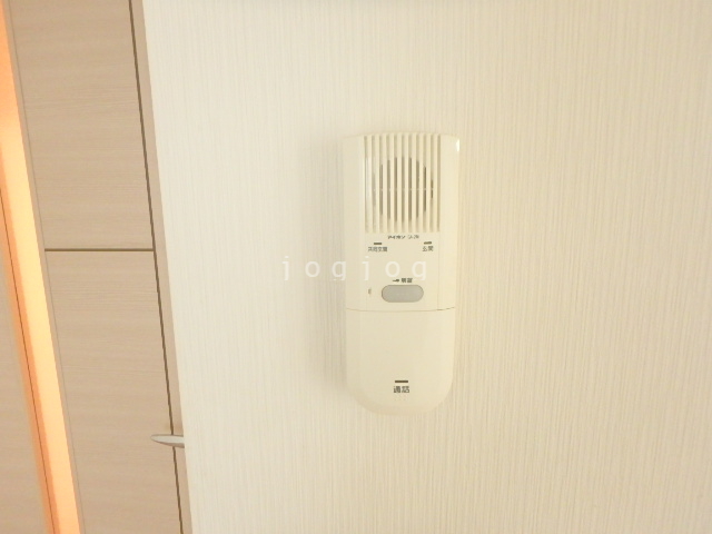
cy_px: 267
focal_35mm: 21
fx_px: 432
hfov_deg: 79.0
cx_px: 356
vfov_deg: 63.4
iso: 800
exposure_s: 1/25
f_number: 3.5
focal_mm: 3.7
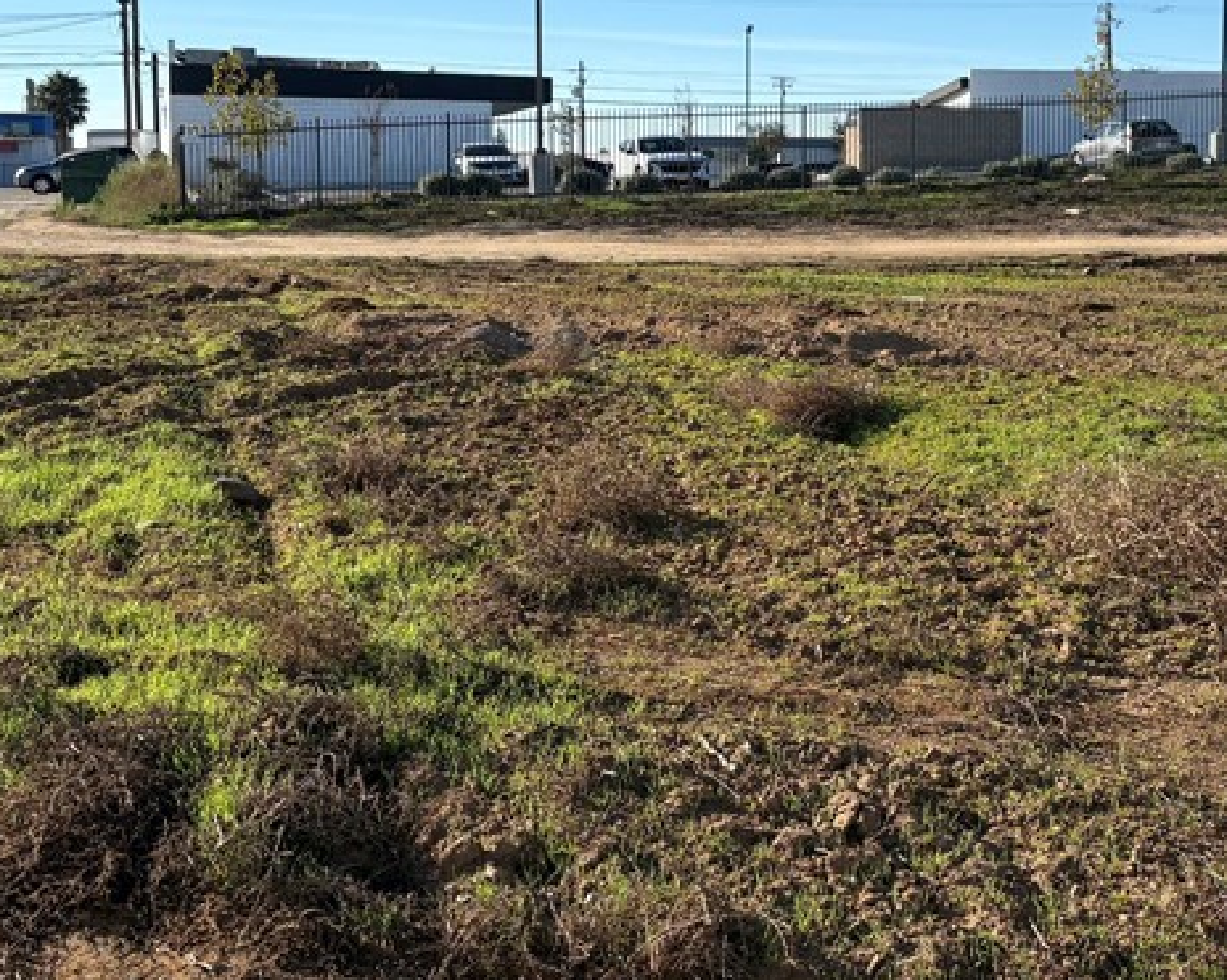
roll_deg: -0.4
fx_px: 2033
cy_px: 309
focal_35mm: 56
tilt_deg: -3.3
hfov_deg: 33.3
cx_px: 796
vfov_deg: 26.9
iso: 50
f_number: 1.6
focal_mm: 5.96
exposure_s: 1/2865
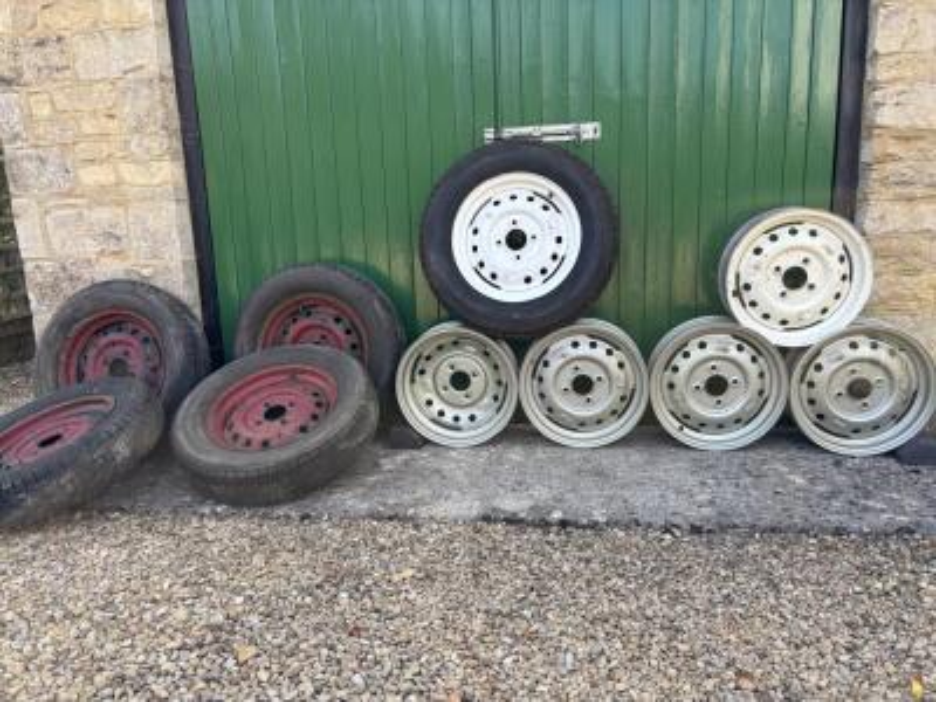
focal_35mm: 26
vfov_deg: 53.1
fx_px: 703
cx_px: 468
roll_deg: +2.7
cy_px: 351
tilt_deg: -10.6
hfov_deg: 67.3
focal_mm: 5.96
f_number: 1.6
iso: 50
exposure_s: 1/594
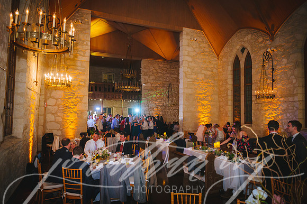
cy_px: 102
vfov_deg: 53.1
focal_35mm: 24
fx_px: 205
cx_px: 154
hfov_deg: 73.8
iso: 2500
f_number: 2.8
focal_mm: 24
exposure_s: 1/160
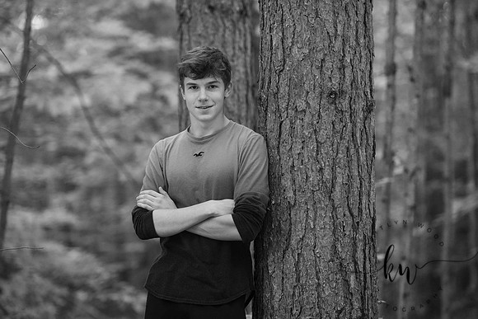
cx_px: 239
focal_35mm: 135
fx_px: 1793
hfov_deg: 15.2
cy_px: 160
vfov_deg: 10.2
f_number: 2.8
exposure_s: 1/200
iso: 800
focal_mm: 135
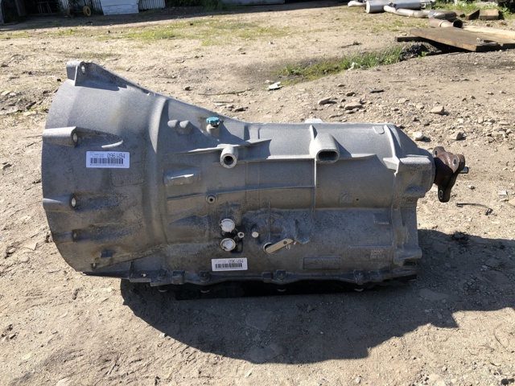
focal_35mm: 28
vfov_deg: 49.7
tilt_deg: -25.7
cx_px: 258
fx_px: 417
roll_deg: +5.1
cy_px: 193
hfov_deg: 63.4
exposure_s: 1/787
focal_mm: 4
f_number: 1.8
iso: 20
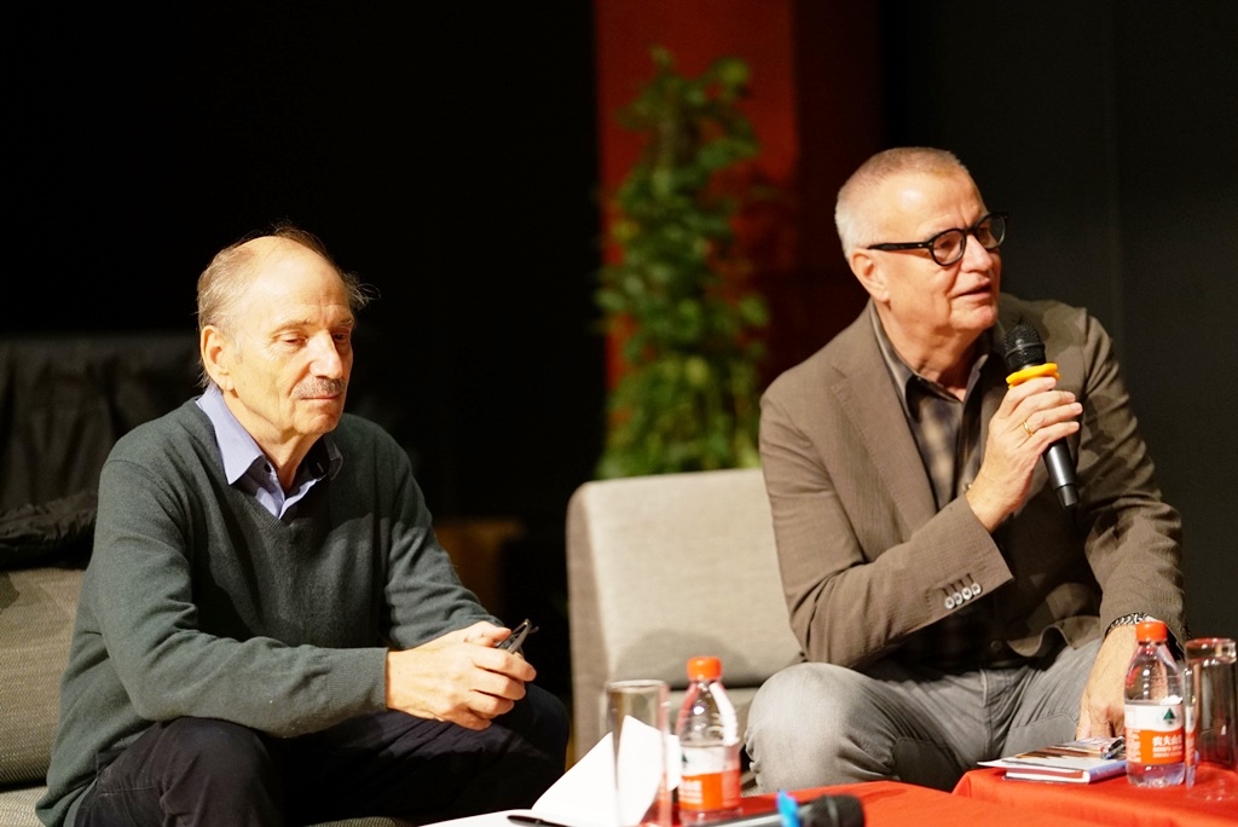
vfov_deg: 16.1
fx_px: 2925
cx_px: 619
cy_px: 414
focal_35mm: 85
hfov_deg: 23.9
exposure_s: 1/400
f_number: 1.8
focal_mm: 85
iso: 4000
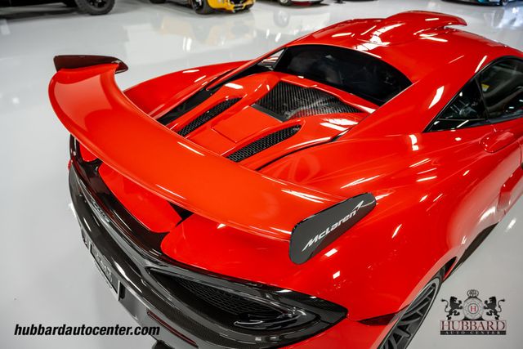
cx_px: 262
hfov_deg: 73.7
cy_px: 174
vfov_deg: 53.2
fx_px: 349
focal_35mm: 24
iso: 800
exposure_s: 1/60
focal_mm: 24
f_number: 5
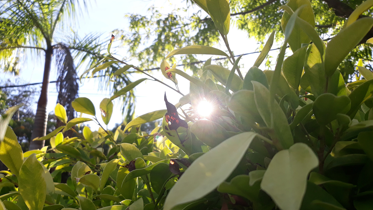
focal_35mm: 30
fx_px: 297
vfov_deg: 38.8
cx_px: 186
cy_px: 126
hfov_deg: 64.3
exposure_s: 1/582
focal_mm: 3.71
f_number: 1.7
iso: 40
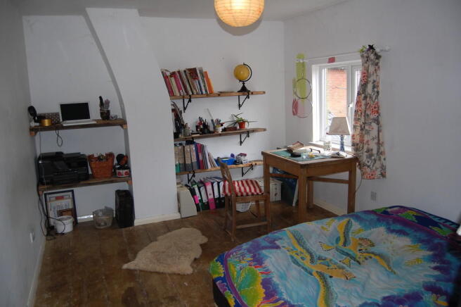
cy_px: 154
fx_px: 345
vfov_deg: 47.8
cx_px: 230
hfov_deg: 67.4
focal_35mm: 27
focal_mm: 18
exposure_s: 1/60
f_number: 3.5
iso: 400
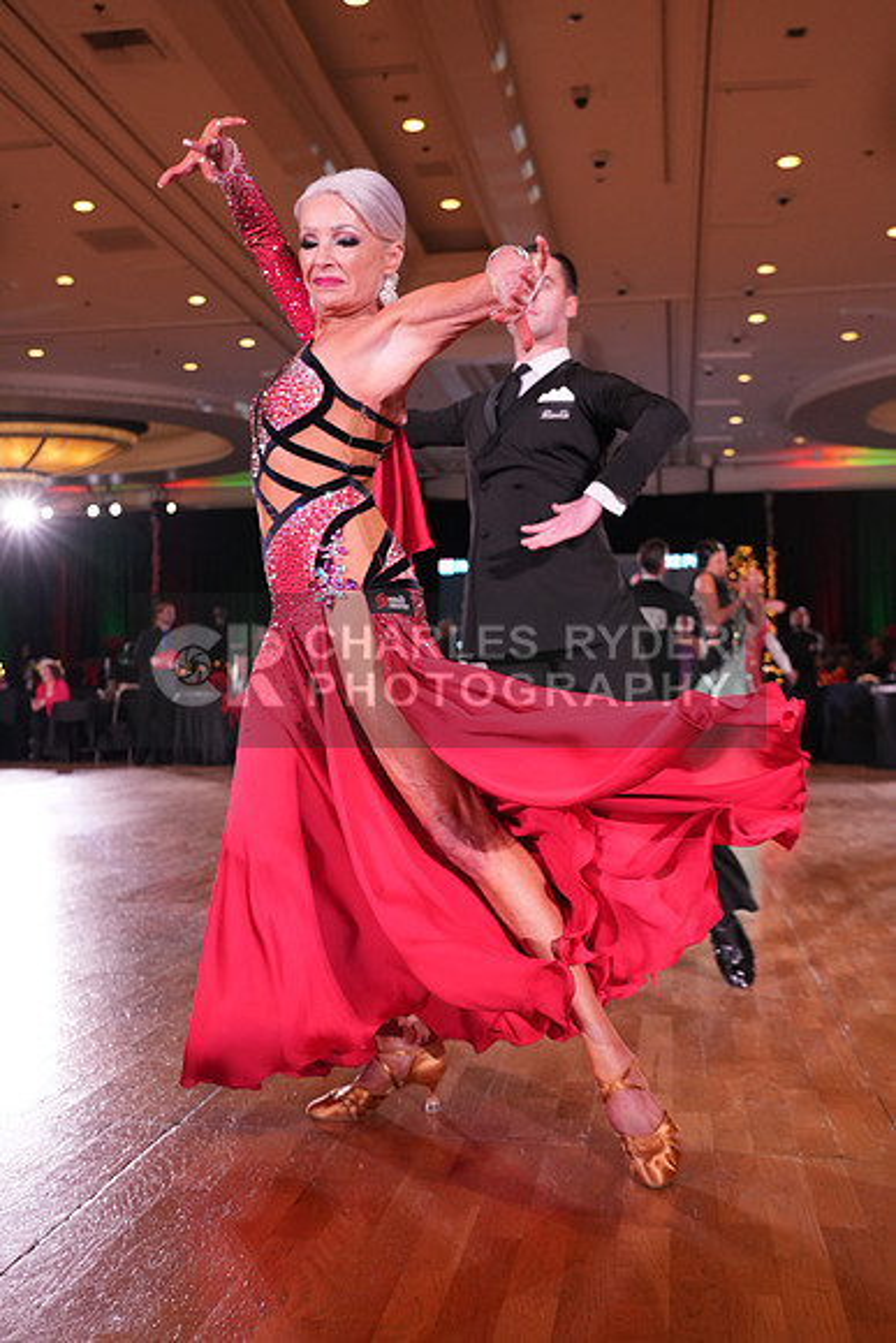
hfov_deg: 37.9
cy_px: 672
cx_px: 448
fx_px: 1306
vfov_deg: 54.4
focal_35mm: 35
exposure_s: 1/200
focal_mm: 35
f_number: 5
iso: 2000
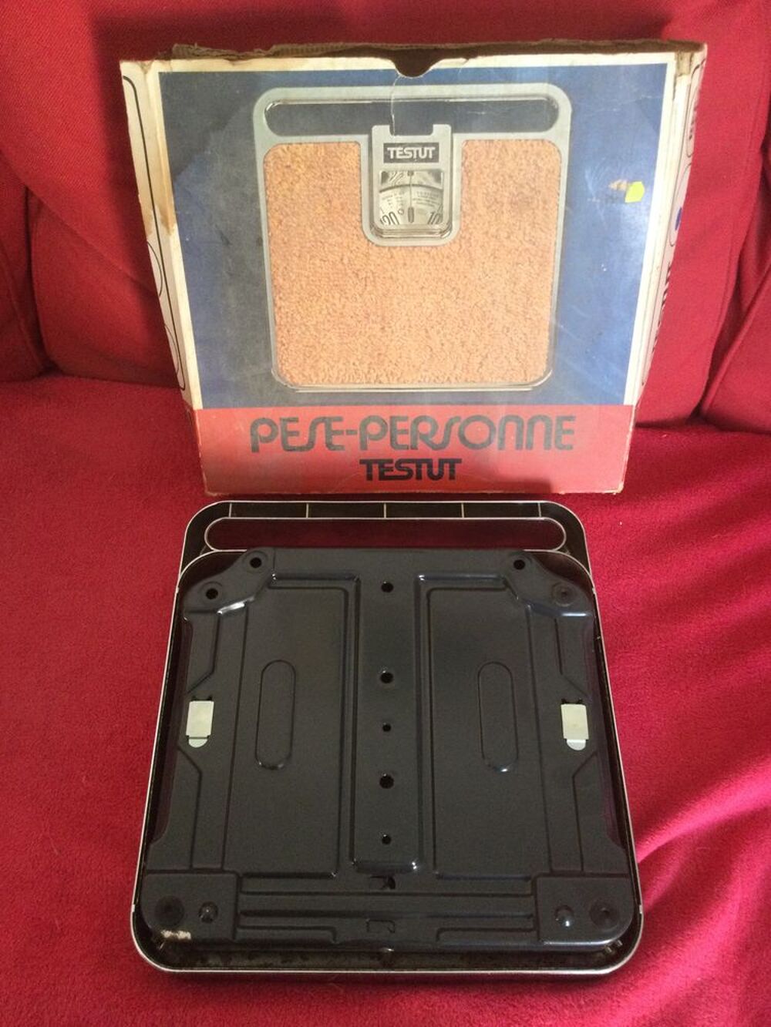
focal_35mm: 31
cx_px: 386
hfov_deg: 45.4
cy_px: 514
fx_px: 920
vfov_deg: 58.3
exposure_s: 1/33
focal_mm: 3.3
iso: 200
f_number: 2.4
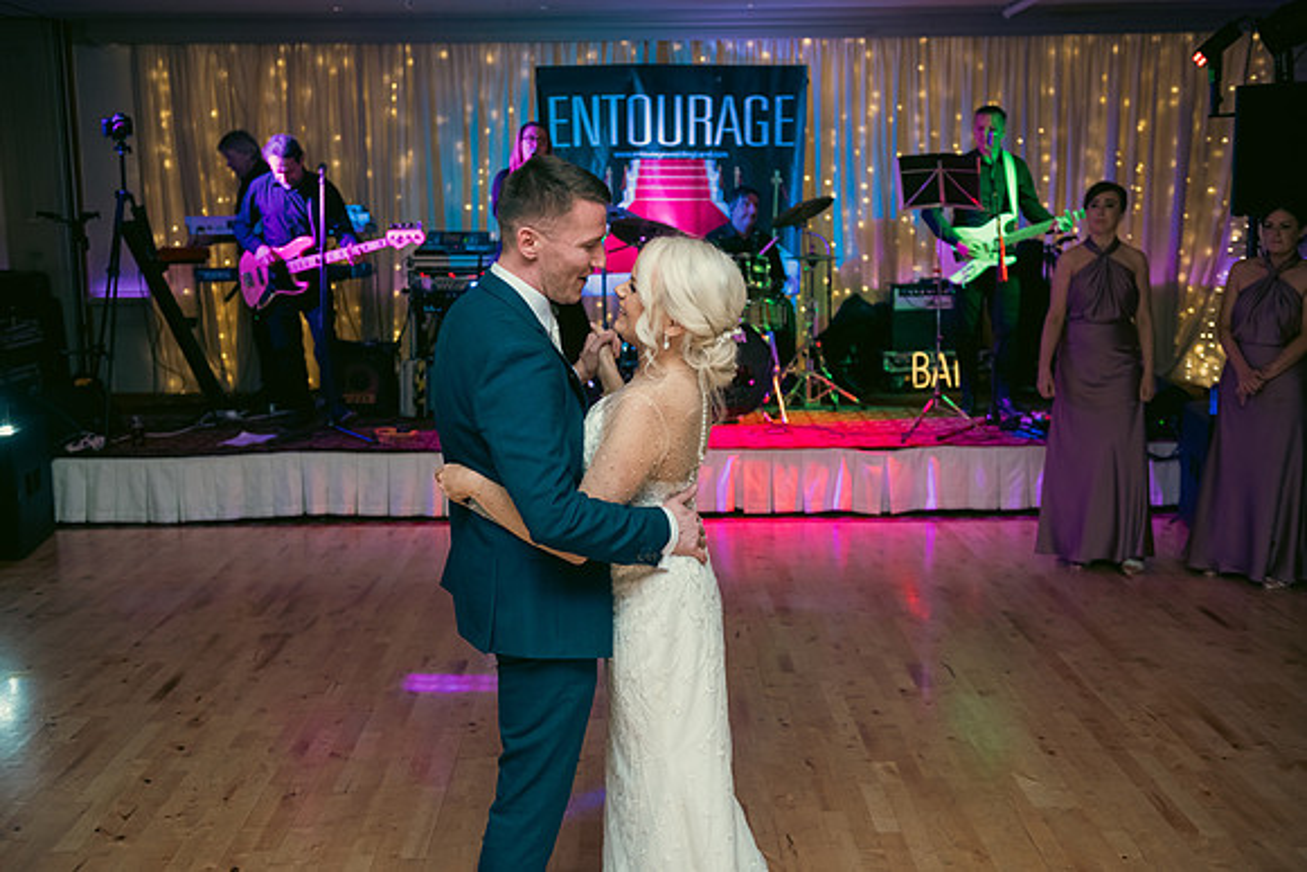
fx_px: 1406
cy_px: 436
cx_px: 654
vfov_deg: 34.5
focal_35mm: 39
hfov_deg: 49.9
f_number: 3.5
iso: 800
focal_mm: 38
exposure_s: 1/160
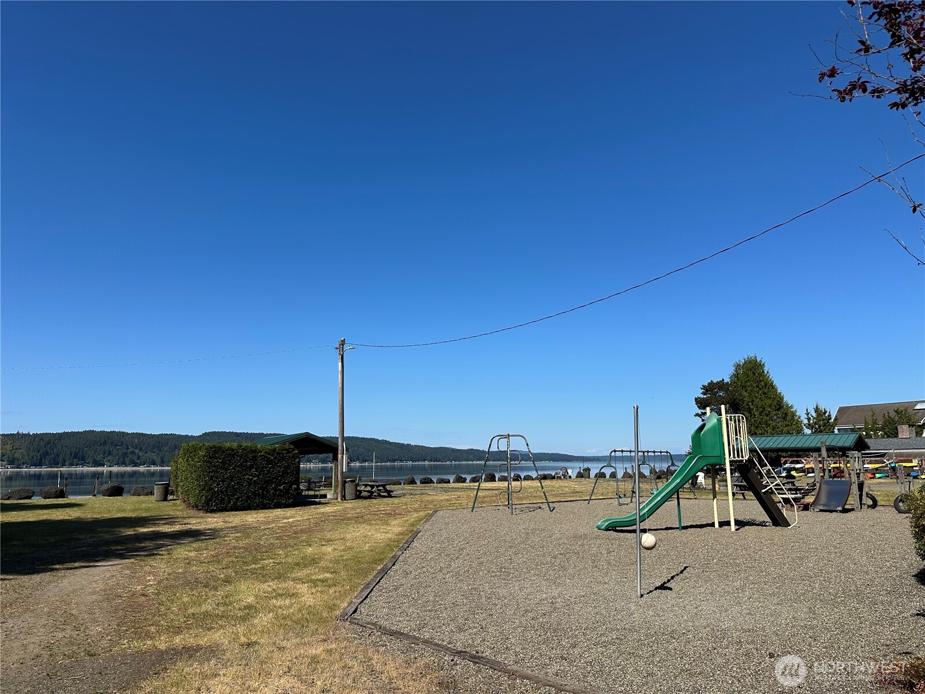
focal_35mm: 24
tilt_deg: +9.9
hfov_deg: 71.6
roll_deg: +0.2
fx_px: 641
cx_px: 462
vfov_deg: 56.8
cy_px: 347
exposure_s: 1/5848
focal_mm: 6.86
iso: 80
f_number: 1.78
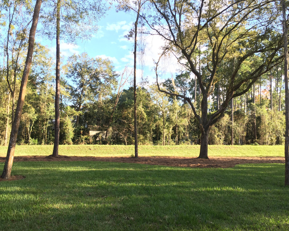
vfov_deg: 47.1
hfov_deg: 57.2
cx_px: 143
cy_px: 117
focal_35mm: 31
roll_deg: -0.6
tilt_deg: +4.0
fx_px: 265
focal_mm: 4.15
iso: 25
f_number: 2.2
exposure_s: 1/120
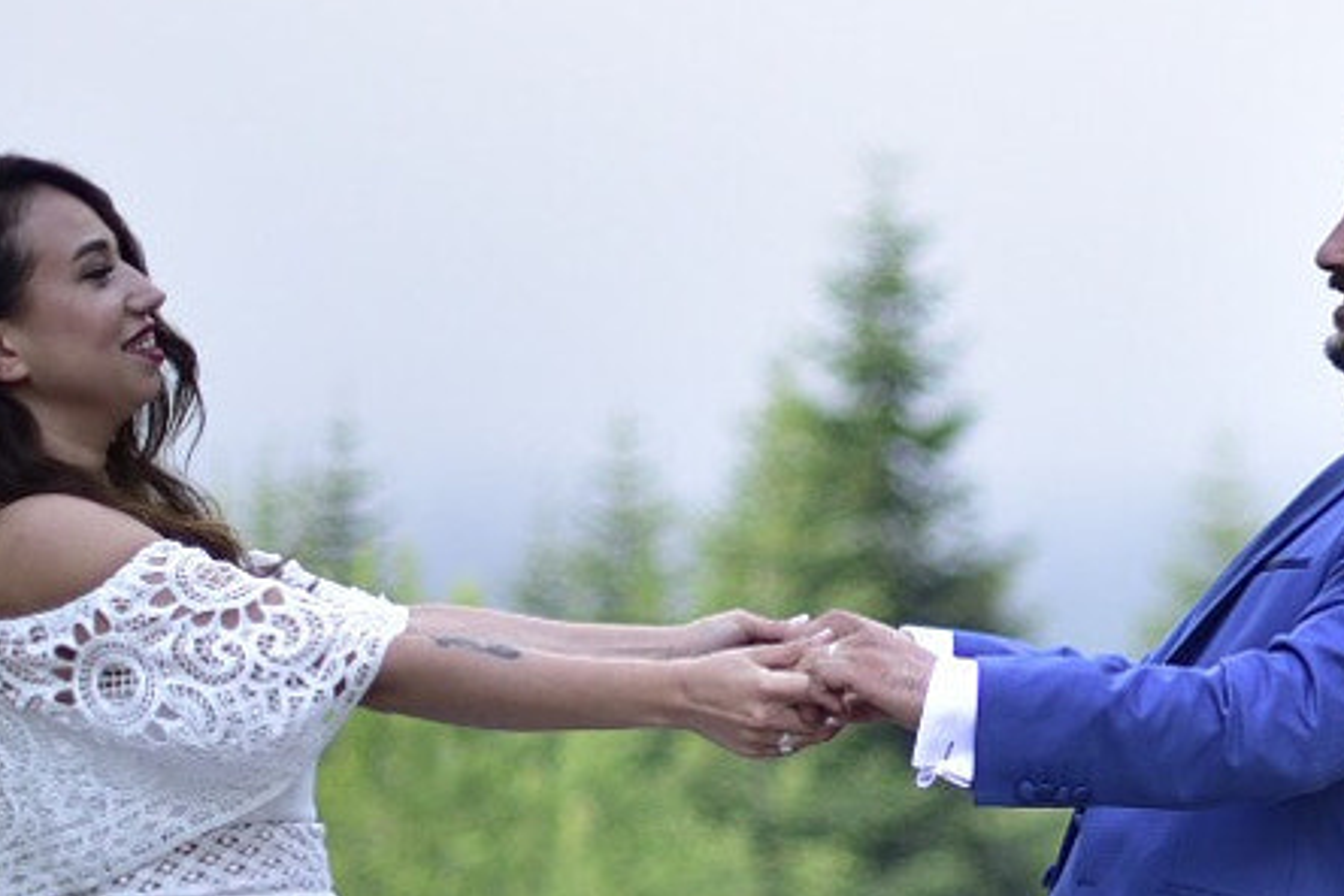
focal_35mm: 180
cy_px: 710
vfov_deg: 7.6
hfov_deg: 11.3
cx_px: 1389
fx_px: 6719
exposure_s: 1/200
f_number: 1.4
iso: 110
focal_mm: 50
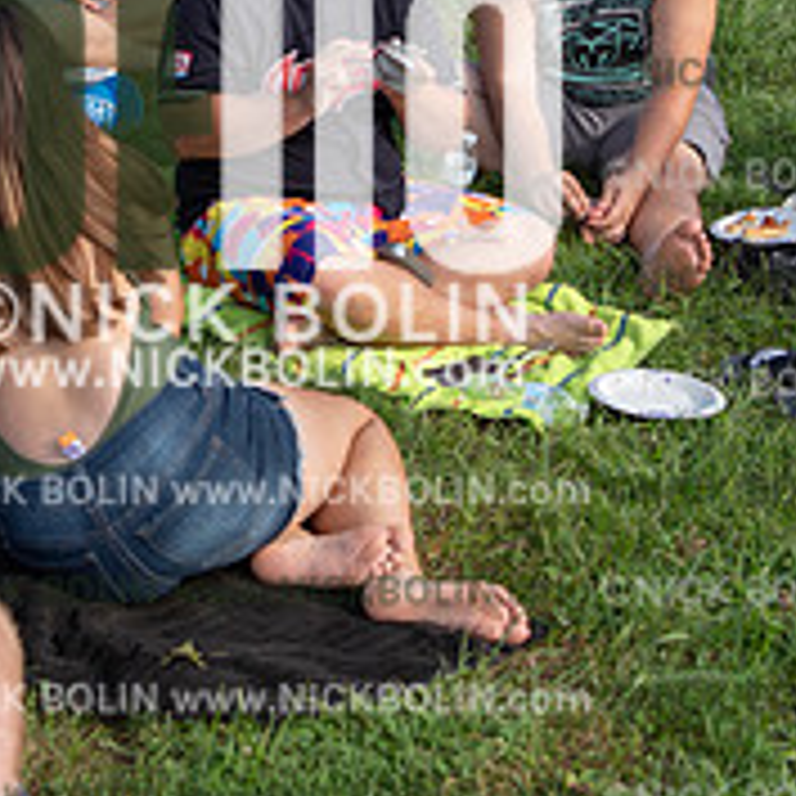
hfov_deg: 19.4
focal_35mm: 89
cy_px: 178
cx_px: 243
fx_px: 2315
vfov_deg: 19.3
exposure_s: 1/800
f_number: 3.2
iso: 160
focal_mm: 32
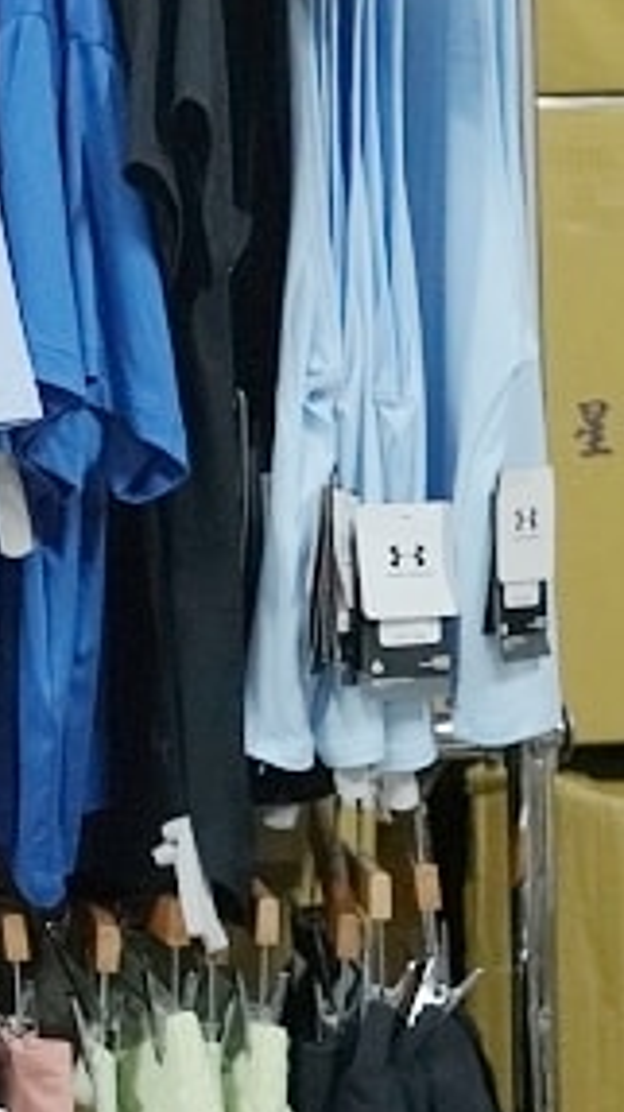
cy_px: 267
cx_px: -858
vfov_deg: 14.4
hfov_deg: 7.6
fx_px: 4392
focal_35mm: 149
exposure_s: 1/160
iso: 5000
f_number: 2.8
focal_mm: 34
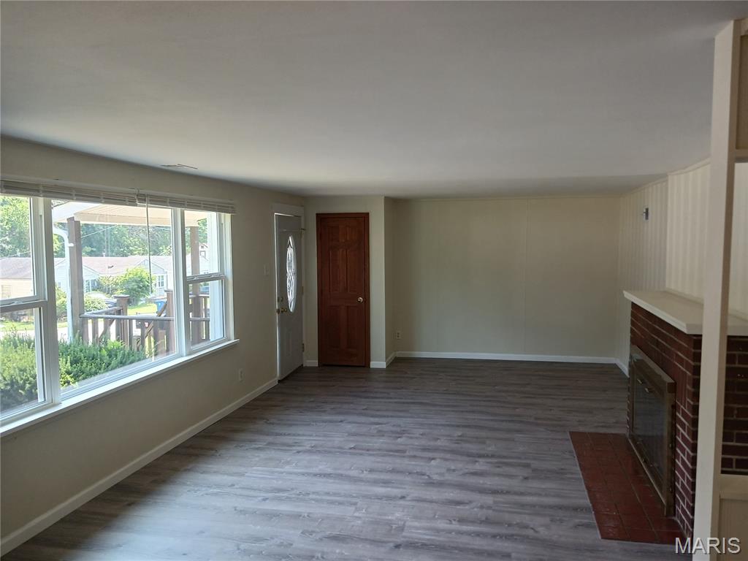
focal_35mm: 27
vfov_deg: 51.4
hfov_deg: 65.3
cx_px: 374
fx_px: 583
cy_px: 280
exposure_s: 1/60
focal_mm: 4
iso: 100
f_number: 1.8
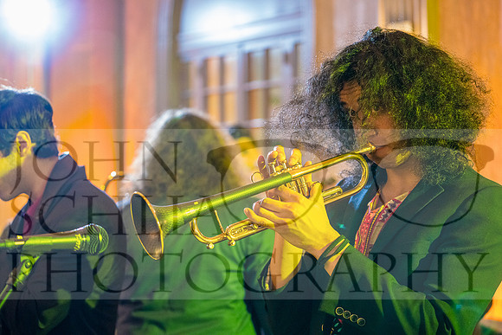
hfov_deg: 28.8
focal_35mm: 70
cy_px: 168
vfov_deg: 19.5
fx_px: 976
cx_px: 251
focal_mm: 70
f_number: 2.8
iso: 10000
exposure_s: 1/30
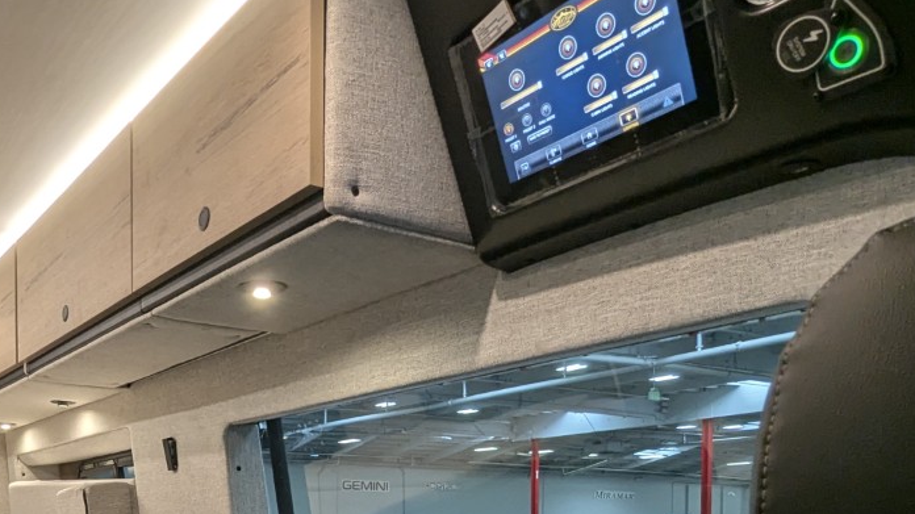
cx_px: 245
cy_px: 538
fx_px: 849
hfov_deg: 54.4
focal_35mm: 35
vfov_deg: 30.8
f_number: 2.2
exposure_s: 1/50
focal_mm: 2.35
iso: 134
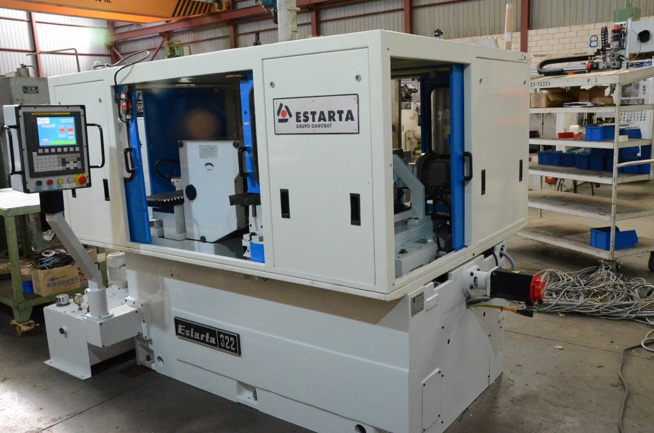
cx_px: 327
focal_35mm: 33
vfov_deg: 39.8
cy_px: 216
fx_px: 598
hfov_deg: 57.3
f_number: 7.1
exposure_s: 1/200
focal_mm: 22
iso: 6400
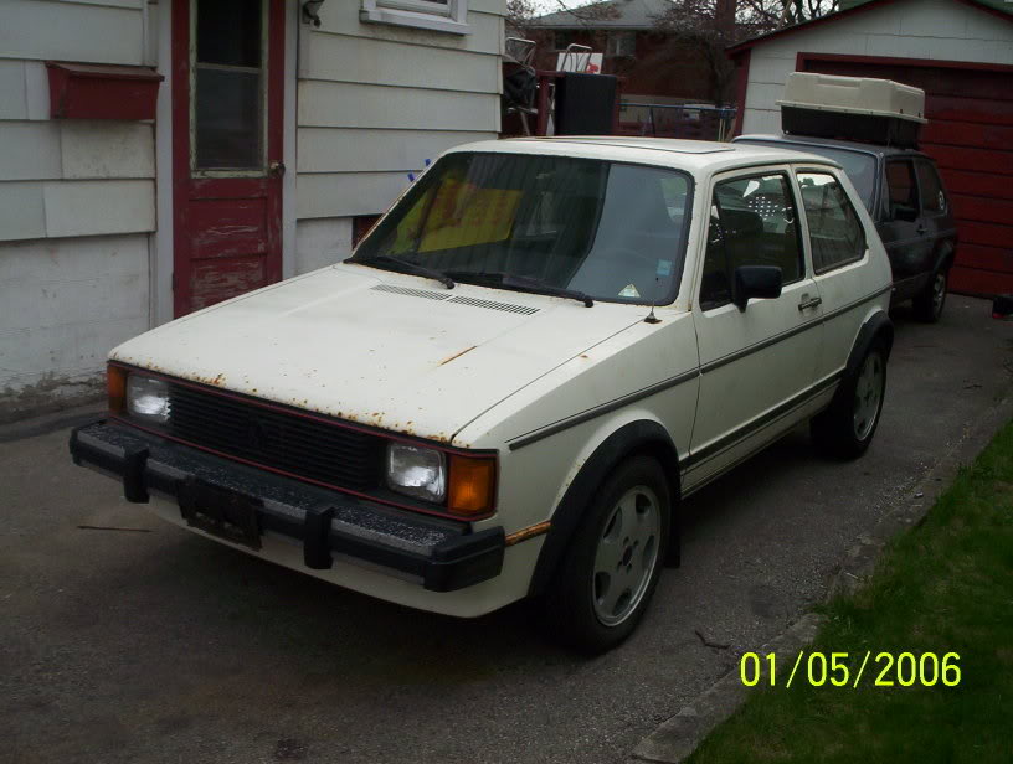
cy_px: 382
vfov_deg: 37.9
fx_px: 1115
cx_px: 506
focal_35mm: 38
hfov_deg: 48.9
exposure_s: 1/482
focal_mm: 4.99
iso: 100
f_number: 4.5
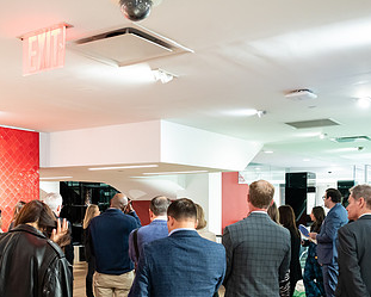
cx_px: 155
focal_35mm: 44
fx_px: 483
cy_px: 209
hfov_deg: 41.9
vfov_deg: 33.7
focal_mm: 24
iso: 1600
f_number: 3.2
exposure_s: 1/160
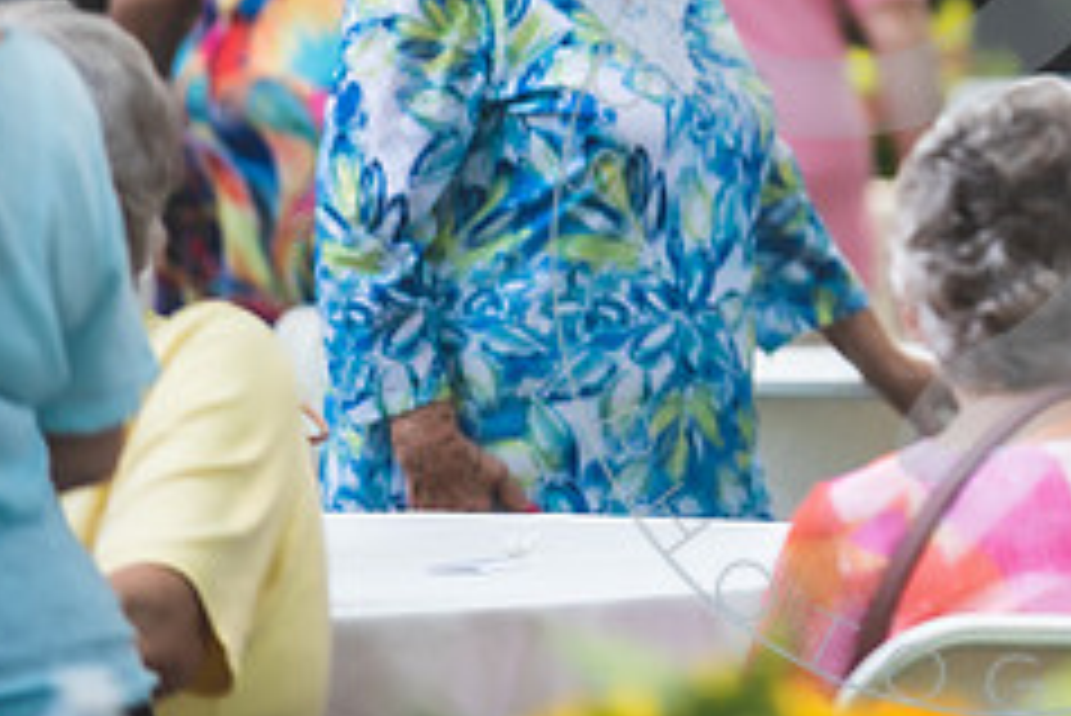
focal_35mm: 487
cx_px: 1238
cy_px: -124
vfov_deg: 2.8
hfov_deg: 4.2
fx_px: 14496
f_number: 2.8
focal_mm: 200
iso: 400
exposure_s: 1/400
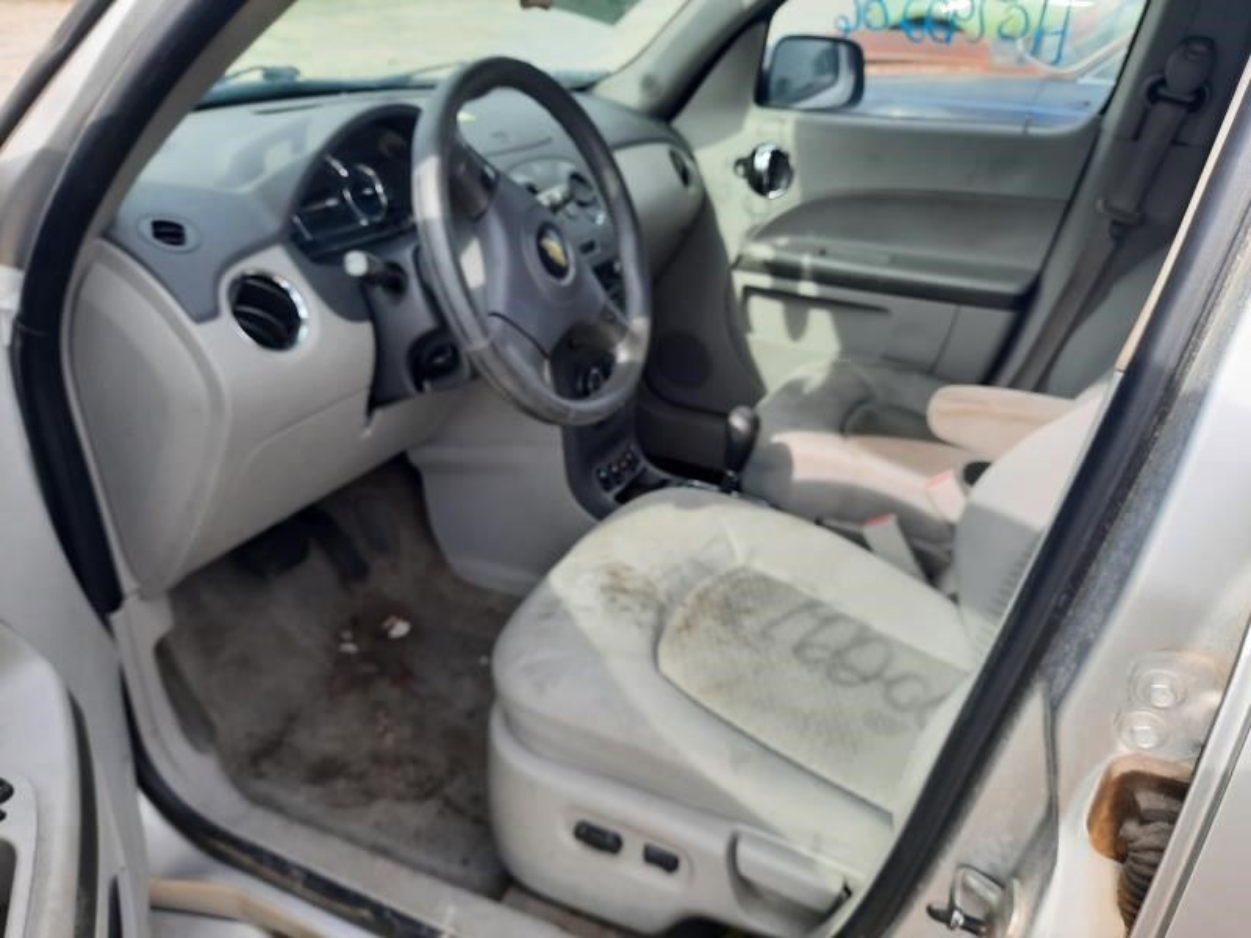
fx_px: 903
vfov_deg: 54.9
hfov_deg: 69.4
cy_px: 469
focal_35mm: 25
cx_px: 626
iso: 32
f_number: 2
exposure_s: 1/196
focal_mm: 4.6
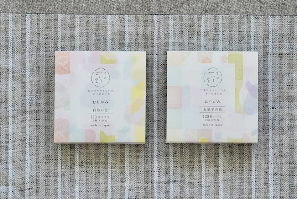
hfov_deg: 22.6
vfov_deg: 15.2
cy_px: 100
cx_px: 148
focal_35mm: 90
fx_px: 743
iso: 1600
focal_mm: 90
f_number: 9
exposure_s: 1/100
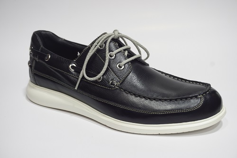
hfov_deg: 35.1
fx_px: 375
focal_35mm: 57
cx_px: 118
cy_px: 79
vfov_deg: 23.8
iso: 320
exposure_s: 1/5
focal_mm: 38
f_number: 5.6
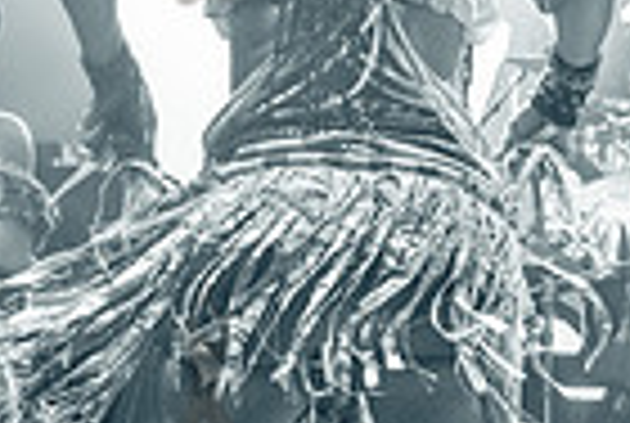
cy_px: 142
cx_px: 783
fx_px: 2104
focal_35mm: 120
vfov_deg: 11.5
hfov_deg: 16.3
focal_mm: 29
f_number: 4
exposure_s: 1/500
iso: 5000
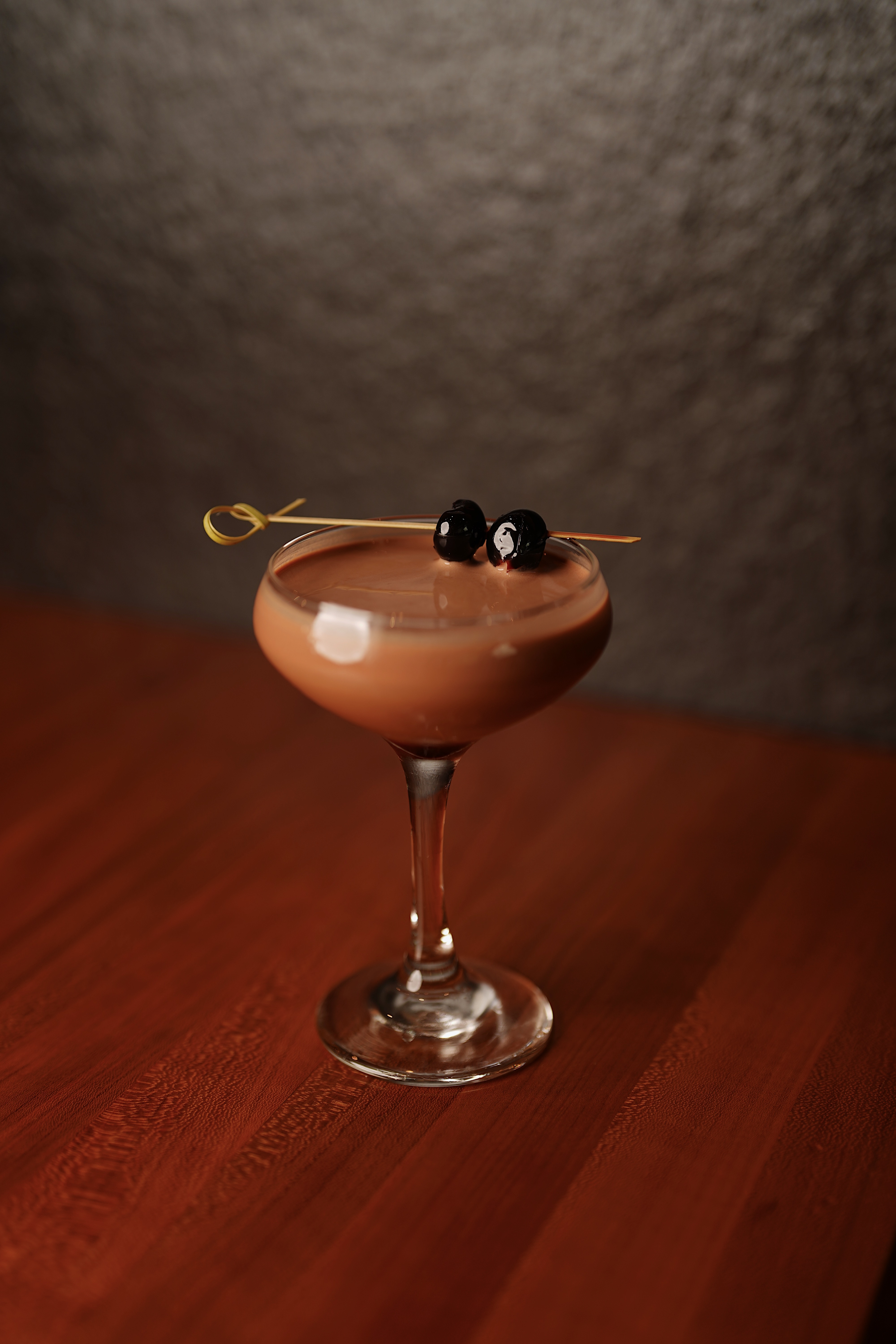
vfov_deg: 39.6
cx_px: 448
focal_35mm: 50
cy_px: 672
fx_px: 1867
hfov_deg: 27.0
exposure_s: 1/160
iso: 80
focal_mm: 50
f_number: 1.8
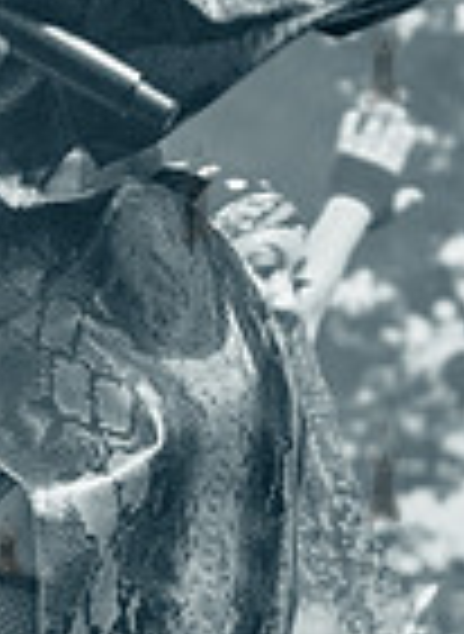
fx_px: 5490
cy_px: 55
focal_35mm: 302
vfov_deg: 6.6
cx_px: 85
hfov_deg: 4.8
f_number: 3.5
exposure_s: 1/320
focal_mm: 55
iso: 6400
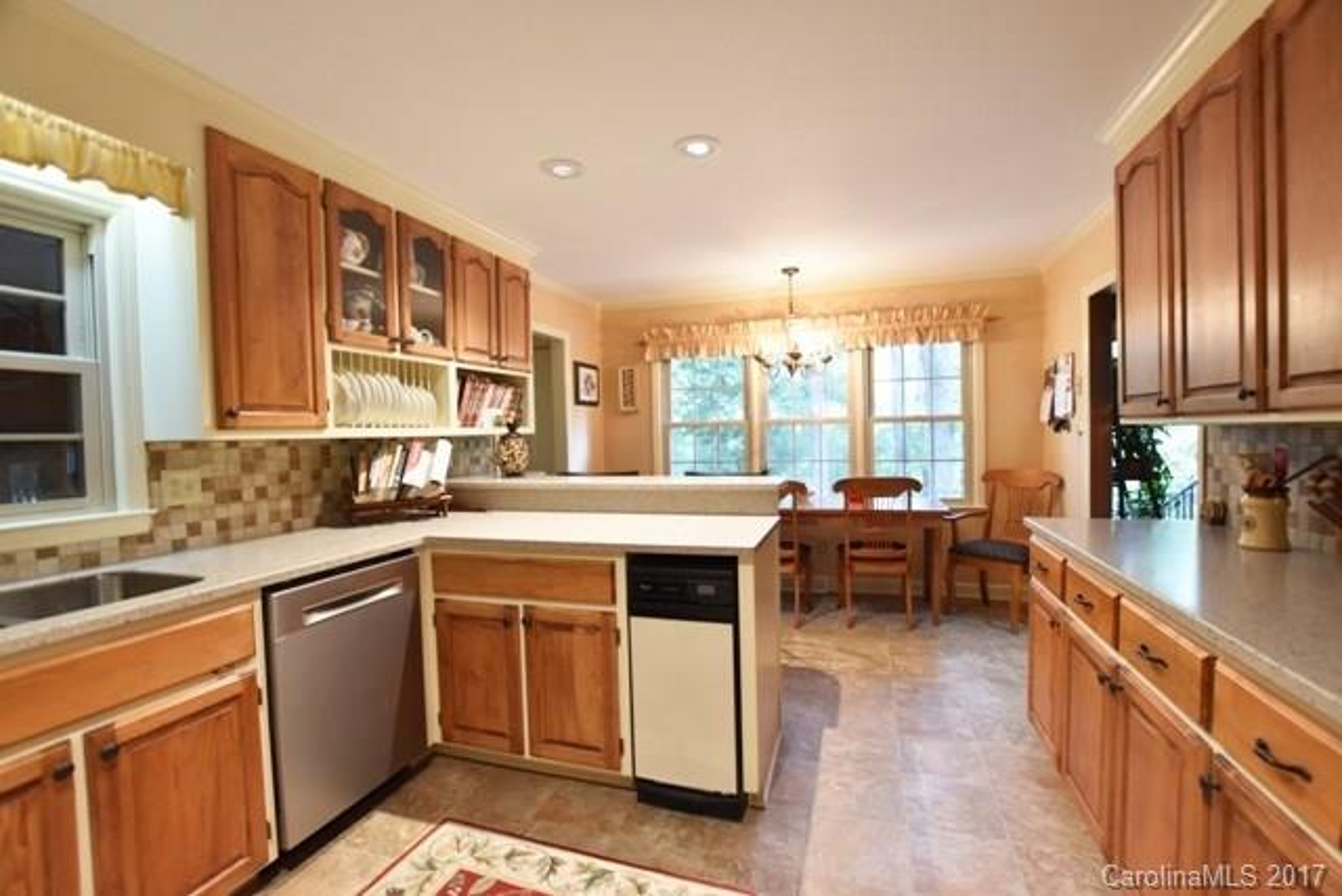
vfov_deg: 77.4
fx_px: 559
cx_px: 671
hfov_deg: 100.4
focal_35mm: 15
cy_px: 448
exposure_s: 1/15
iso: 640
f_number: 5
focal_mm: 10
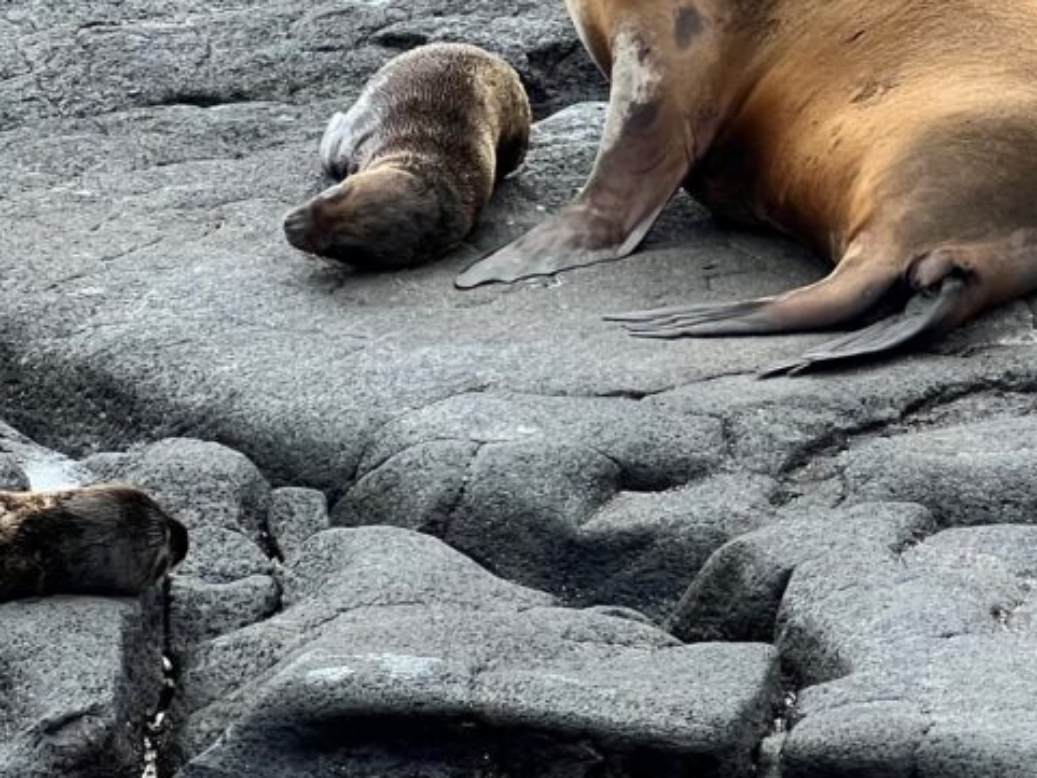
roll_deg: +1.2
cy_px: -140
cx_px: 1373
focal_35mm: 246
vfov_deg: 6.0
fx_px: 7371
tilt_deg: -11.6
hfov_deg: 7.9
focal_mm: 9
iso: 32
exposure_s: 1/300
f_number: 2.8
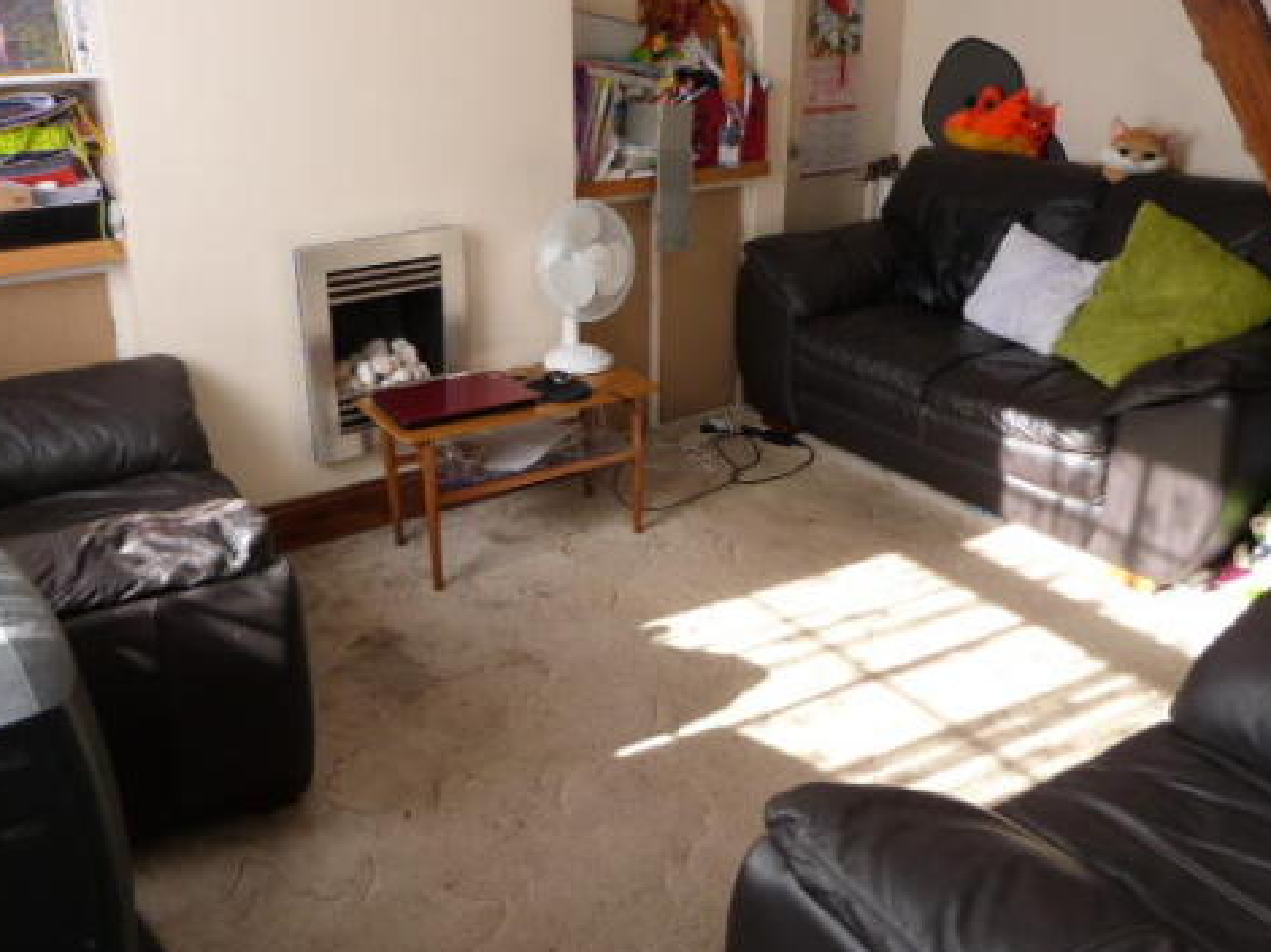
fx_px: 1138
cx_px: 580
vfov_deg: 45.2
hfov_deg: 58.3
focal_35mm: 31
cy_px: 388
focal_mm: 4.5
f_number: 2.8
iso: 100
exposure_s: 1/60
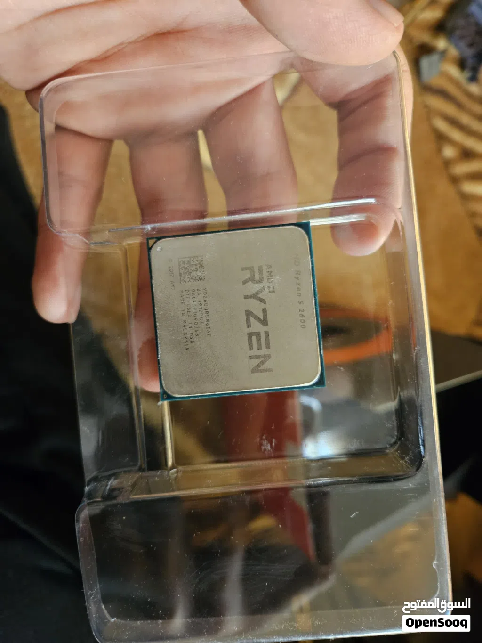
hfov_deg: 58.9
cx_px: 241
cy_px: 322
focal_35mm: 23
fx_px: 427
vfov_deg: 73.9
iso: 1000
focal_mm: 5.4
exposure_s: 1/100
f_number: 1.8
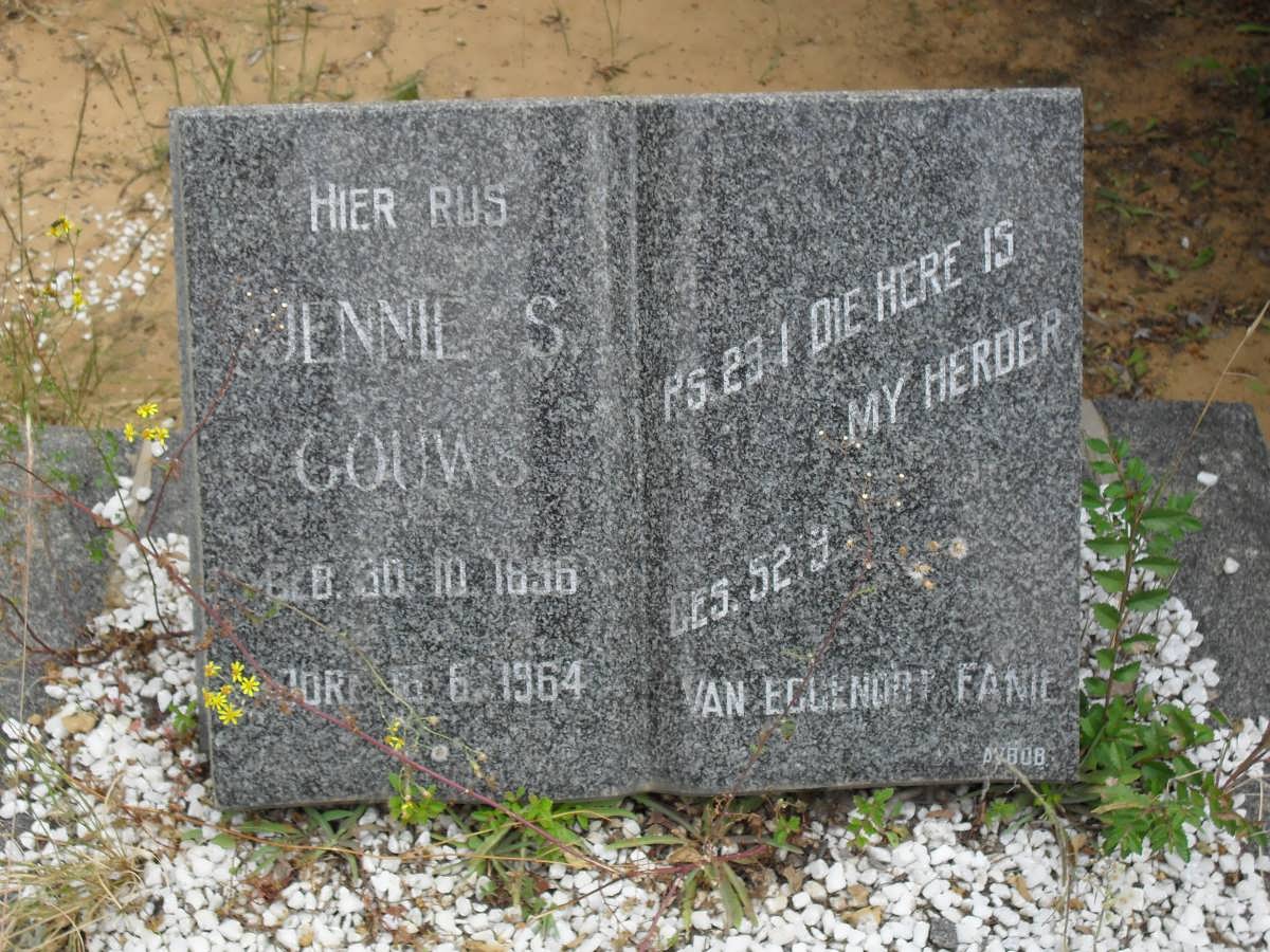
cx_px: 635
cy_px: 476
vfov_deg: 25.7
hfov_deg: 33.8
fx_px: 2091
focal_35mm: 57
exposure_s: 1/350
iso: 100
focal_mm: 10.1
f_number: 4.3
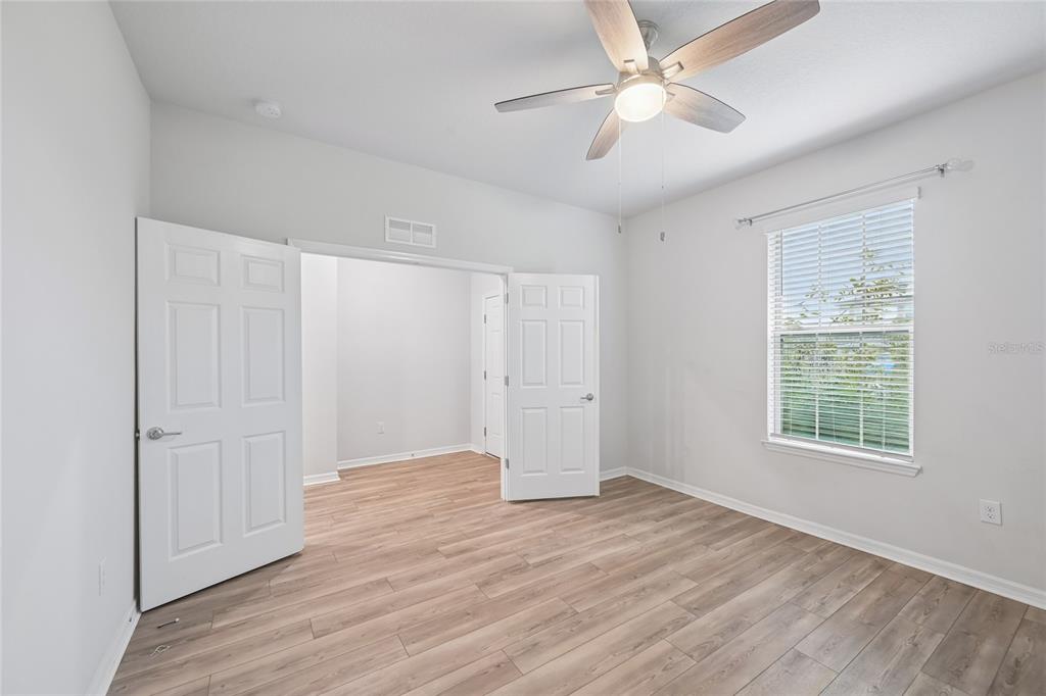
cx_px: 523
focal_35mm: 14
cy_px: 348
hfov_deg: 104.3
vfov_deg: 81.2
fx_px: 407
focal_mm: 14
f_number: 8
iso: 400
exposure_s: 1/8
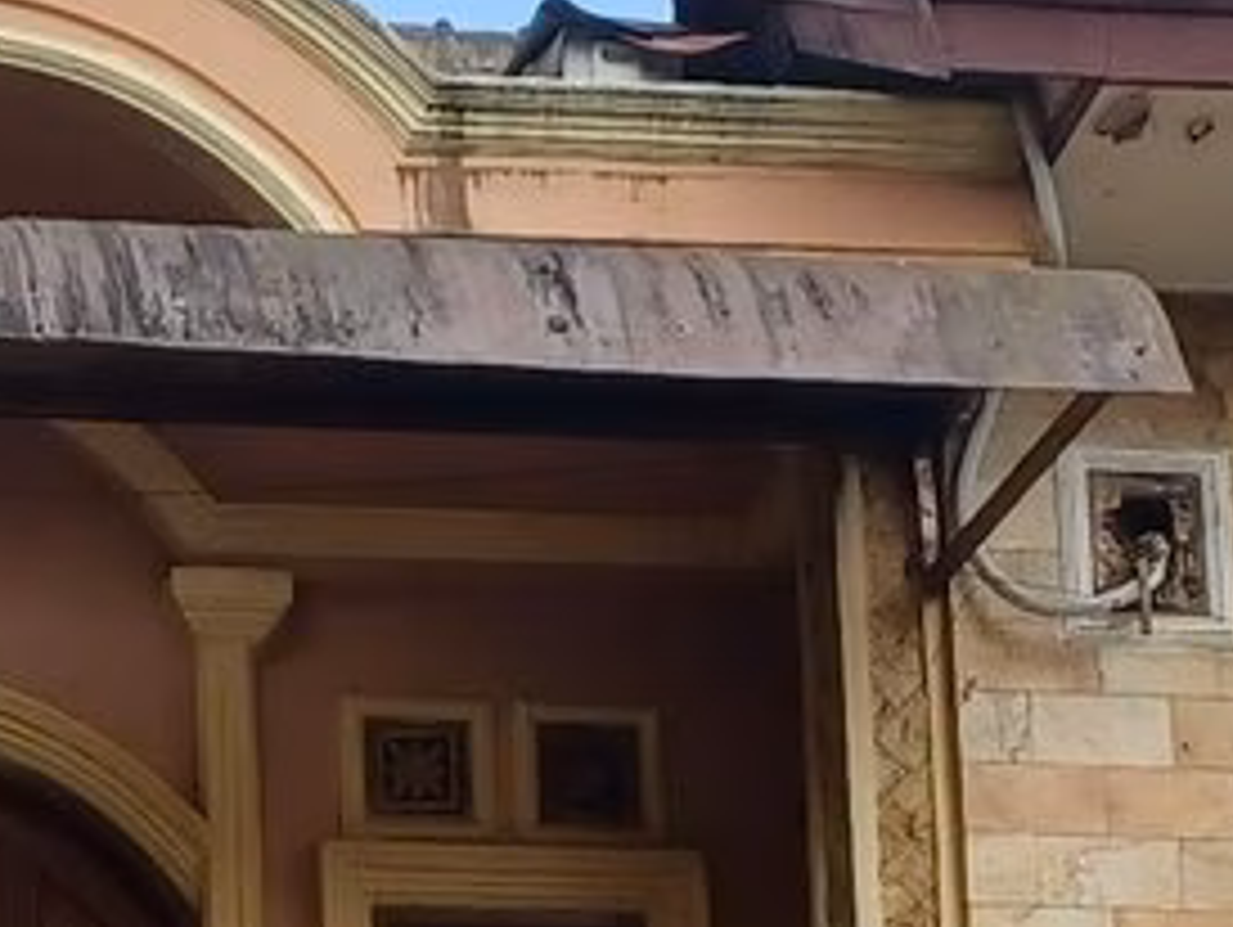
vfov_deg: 8.1
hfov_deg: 11.2
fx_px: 6239
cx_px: 40
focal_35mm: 175
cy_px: 1786
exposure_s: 1/335
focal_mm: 4.6
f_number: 1.8
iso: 32
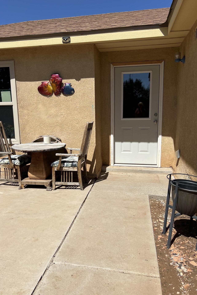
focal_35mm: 28
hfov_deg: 46.4
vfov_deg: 65.5
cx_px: 93
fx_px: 230
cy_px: 146
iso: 50
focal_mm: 5.7
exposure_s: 1/6993
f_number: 1.5
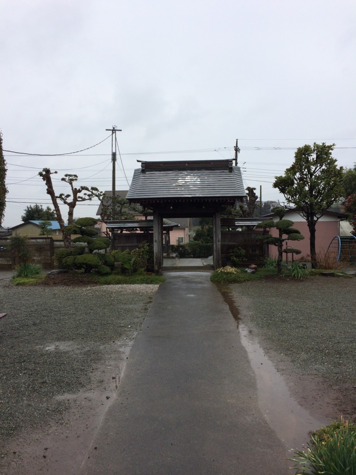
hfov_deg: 48.2
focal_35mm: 29
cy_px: 238
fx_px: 398
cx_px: 178
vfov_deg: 61.7
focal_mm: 4.15
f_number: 2.2
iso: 32
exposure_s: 1/2053
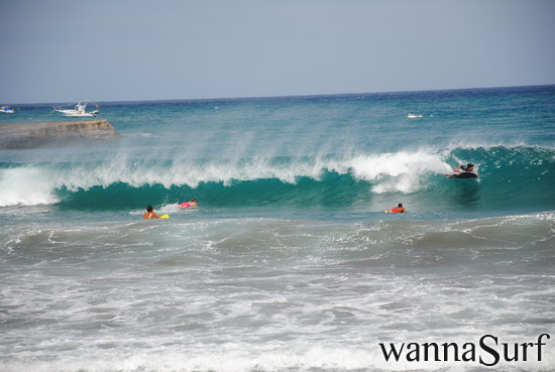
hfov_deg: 13.0
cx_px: 278
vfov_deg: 8.8
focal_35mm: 158
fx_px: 2433
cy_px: 186
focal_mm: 105
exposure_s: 1/1000
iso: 140
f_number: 5.6
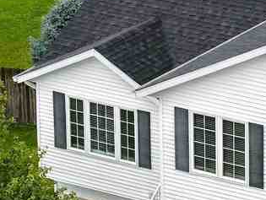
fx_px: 2185
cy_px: 109
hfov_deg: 7.0
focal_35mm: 284
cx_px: 230
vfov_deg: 5.2
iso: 125
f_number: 2.8
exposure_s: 1/160
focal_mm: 19.4
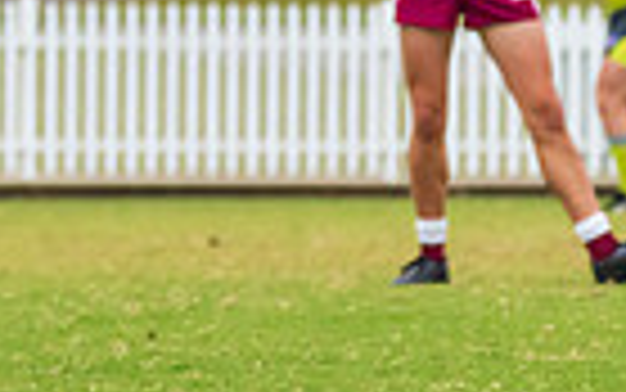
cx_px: -365
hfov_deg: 1.9
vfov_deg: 1.2
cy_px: -137
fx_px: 19133
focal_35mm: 1121
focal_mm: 260
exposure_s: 1/1250
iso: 1100
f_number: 5.6
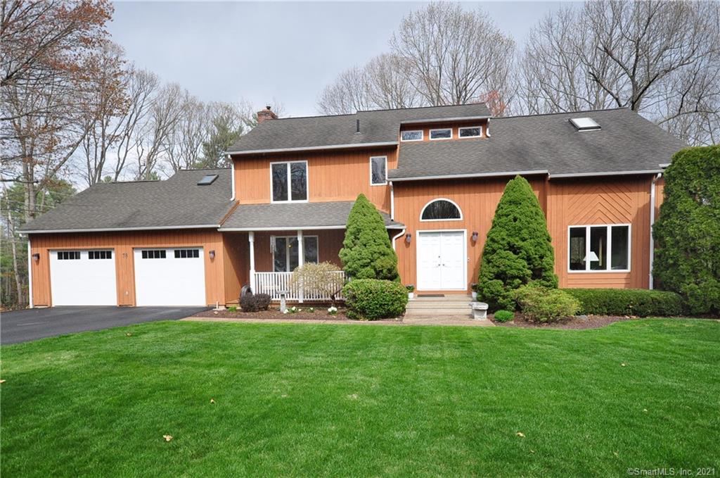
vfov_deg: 63.0
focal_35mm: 20
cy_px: 239
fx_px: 389
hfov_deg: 85.5
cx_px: 360
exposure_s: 1/500
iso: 400
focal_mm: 13
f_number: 7.1
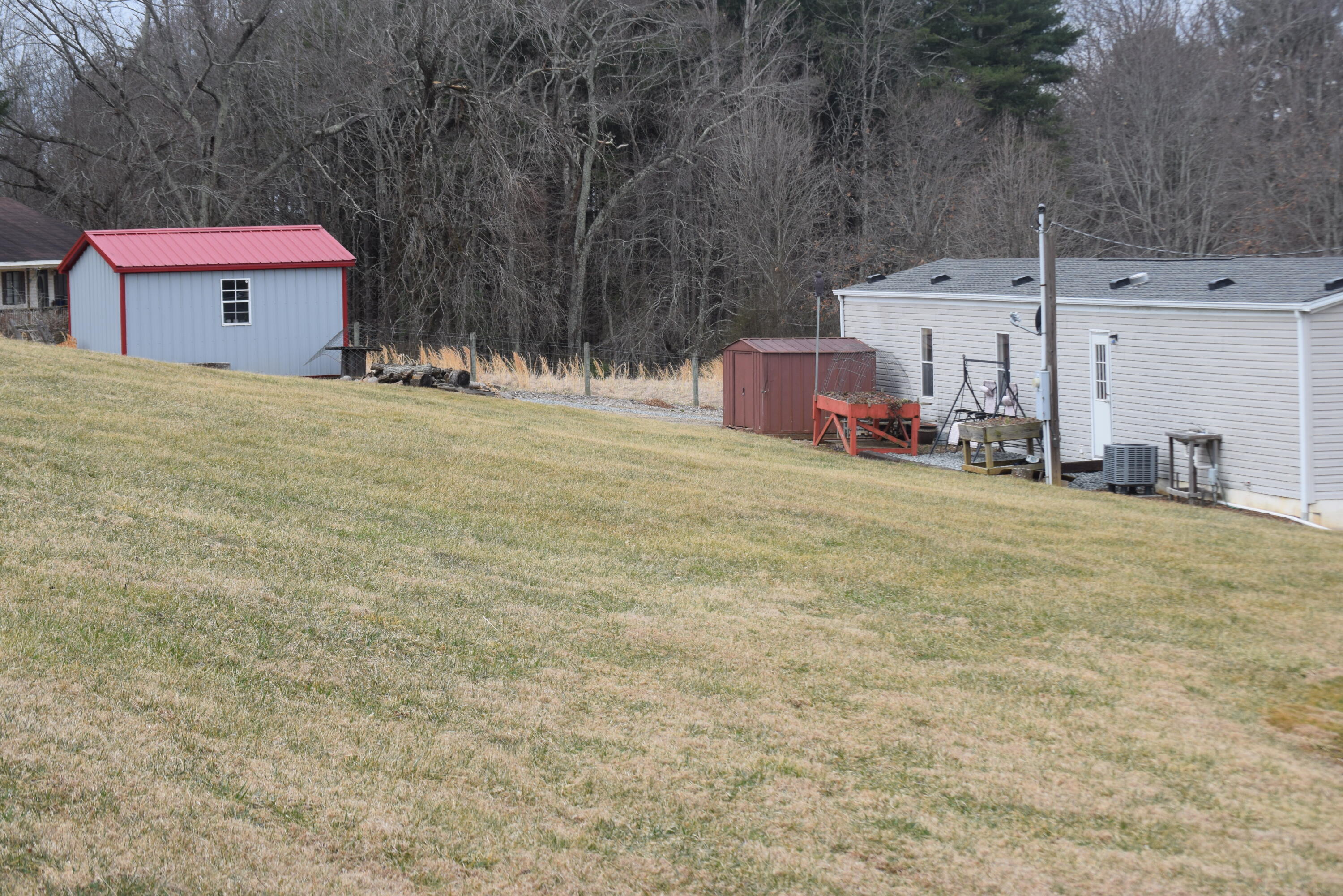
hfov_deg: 24.6
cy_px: 448
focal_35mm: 82
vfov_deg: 16.6
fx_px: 3077
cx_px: 672
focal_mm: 55
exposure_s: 1/250
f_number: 8
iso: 220
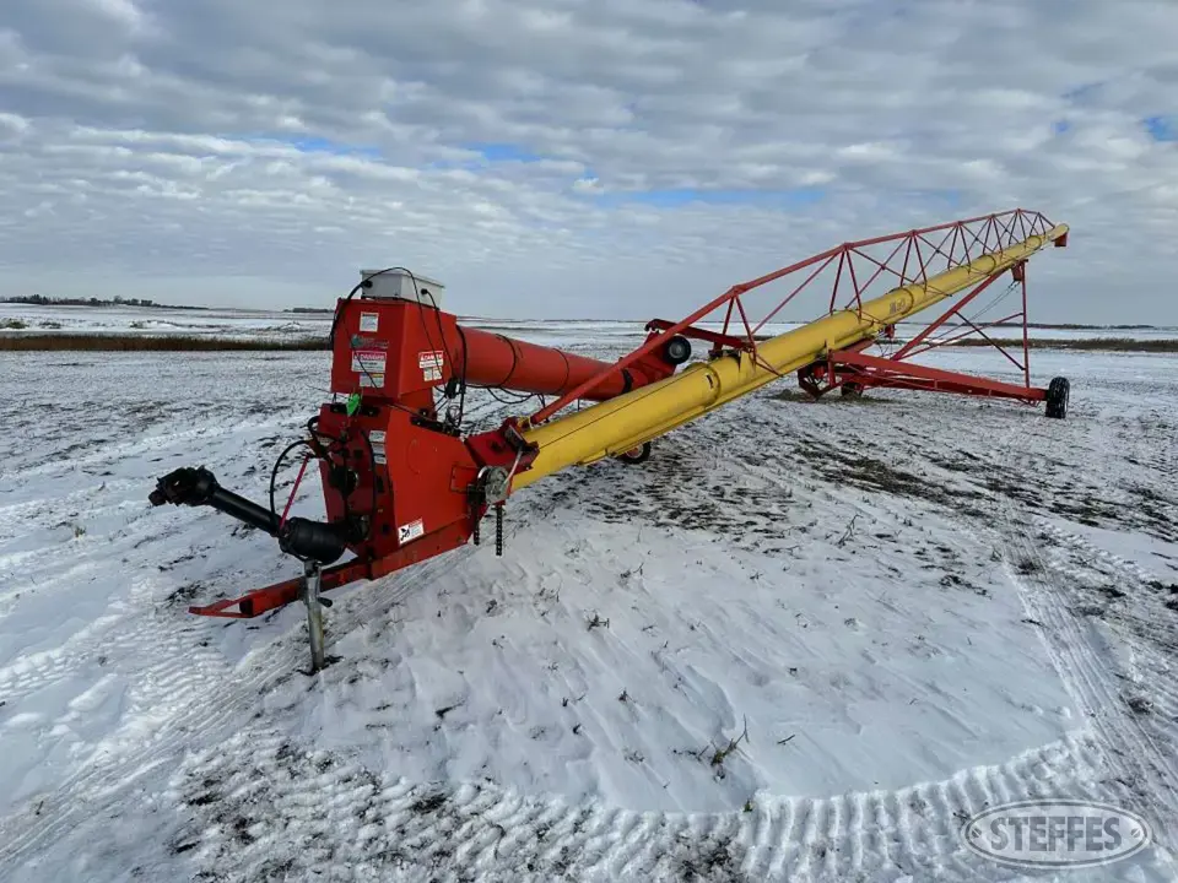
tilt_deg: -4.6
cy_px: 442
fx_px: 817
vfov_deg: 56.8
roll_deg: +0.2
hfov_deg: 71.6
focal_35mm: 24
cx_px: 589
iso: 80
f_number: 1.78
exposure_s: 1/8197
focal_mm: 6.86
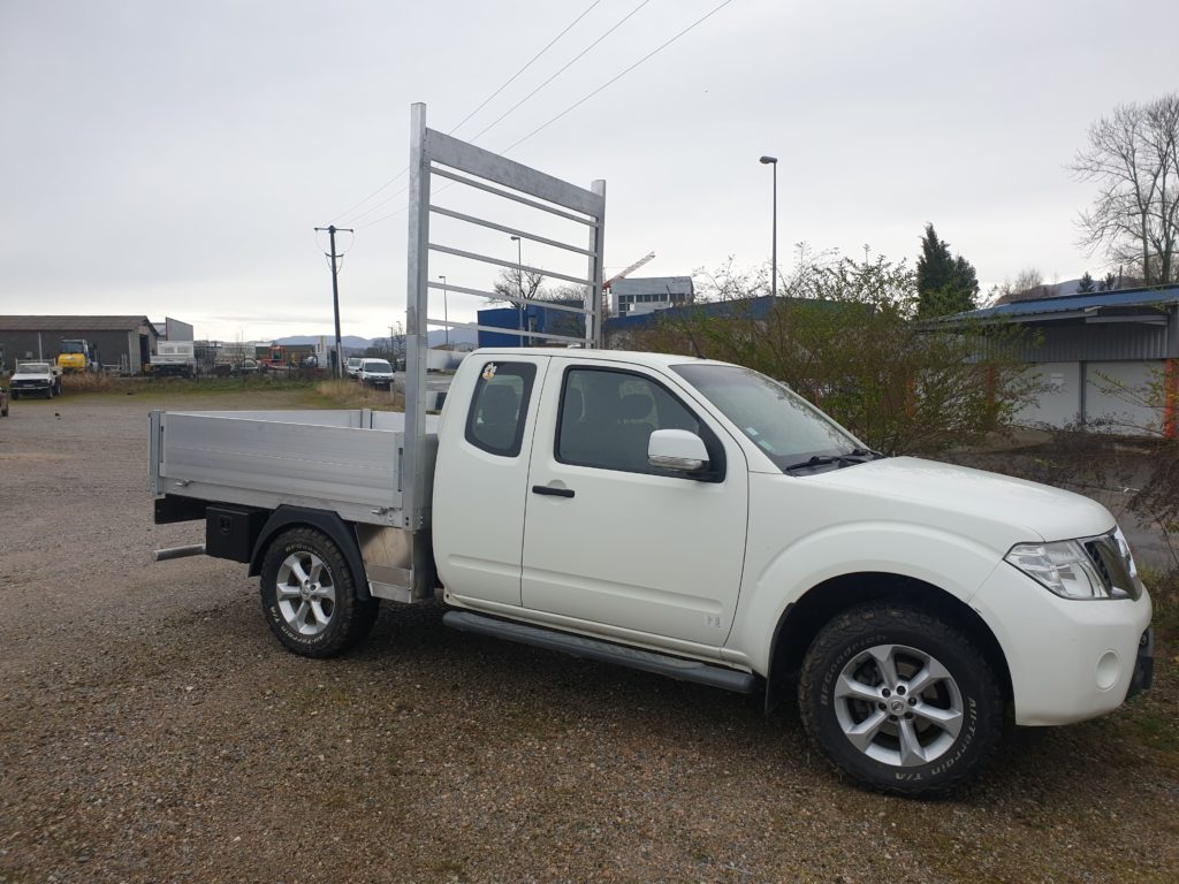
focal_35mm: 26
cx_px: 590
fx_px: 886
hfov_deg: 67.3
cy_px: 442
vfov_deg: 53.1
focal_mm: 4.3
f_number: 2.4
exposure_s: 1/790
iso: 50
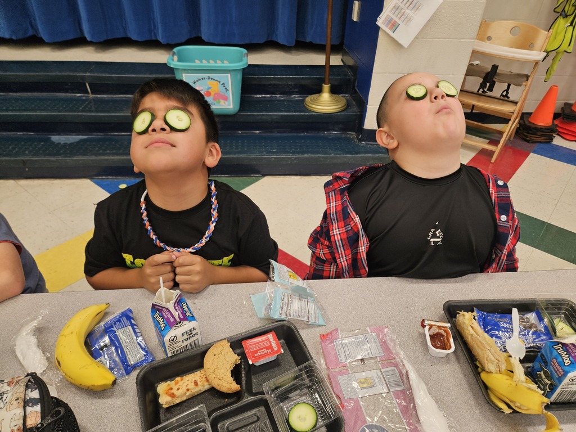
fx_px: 383
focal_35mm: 23
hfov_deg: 73.9
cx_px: 288
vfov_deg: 58.9
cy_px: 216
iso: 100
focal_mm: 5.4
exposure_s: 1/61
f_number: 1.8
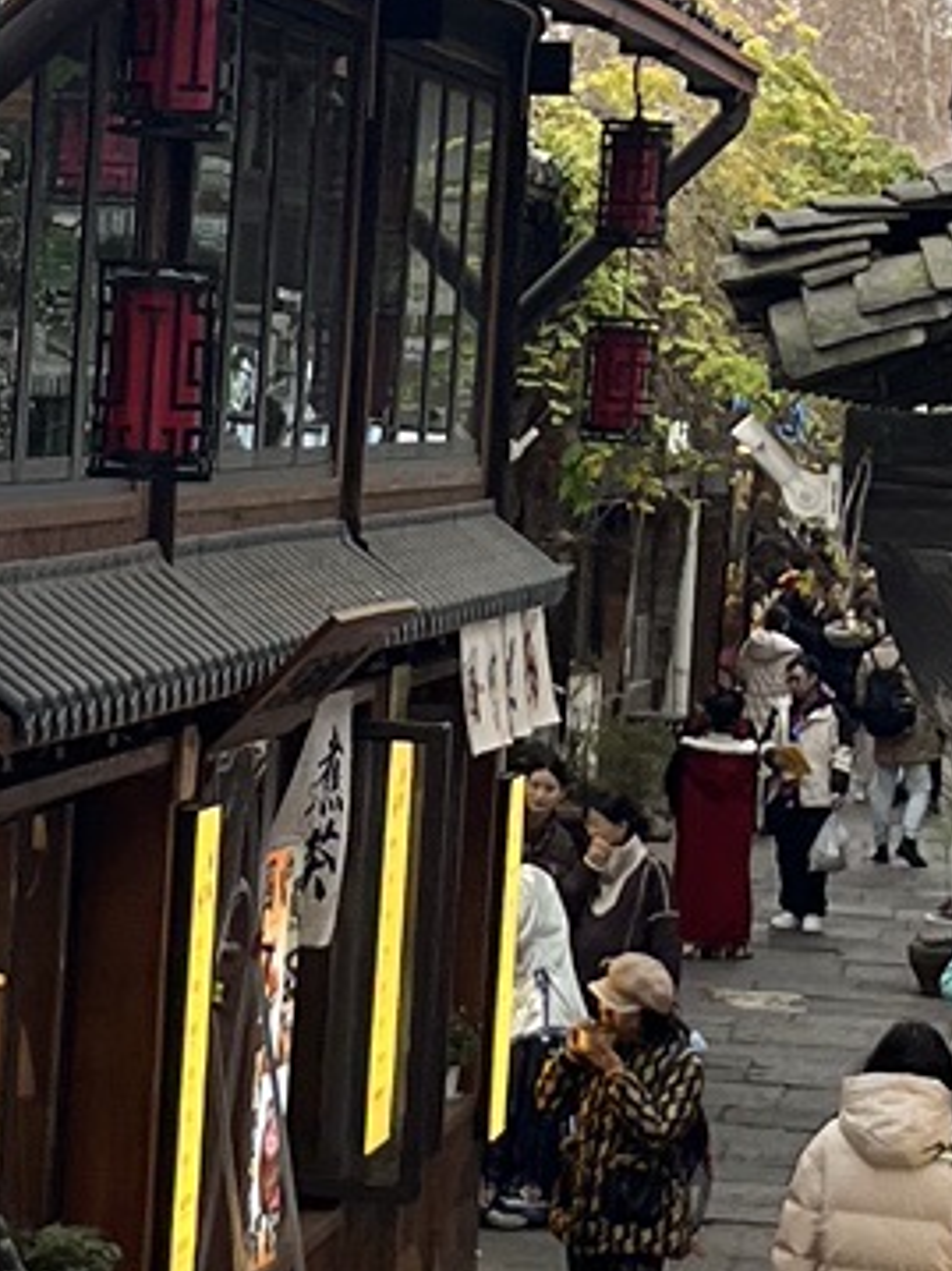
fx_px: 5320
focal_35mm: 145
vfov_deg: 13.6
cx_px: -152
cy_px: 400
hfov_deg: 10.1
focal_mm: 5.1
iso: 50
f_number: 1.6
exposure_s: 1/314
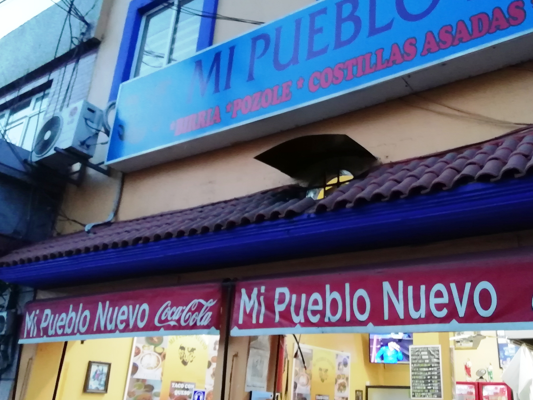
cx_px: 305
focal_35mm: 34
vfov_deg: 41.8
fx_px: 524
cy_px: 200
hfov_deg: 53.8
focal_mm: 3.46
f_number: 2.2
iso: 250
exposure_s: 1/30
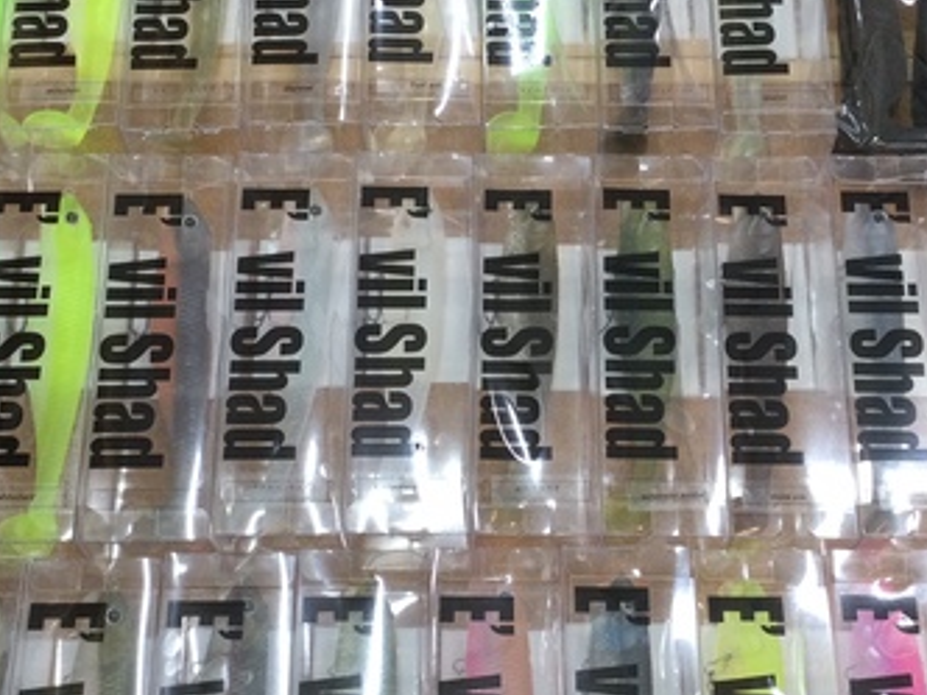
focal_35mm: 56
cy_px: 430
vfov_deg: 26.0
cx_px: 489
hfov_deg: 34.3
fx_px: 1500
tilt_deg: -68.4
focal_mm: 3.3
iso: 25
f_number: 2.4
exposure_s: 1/30
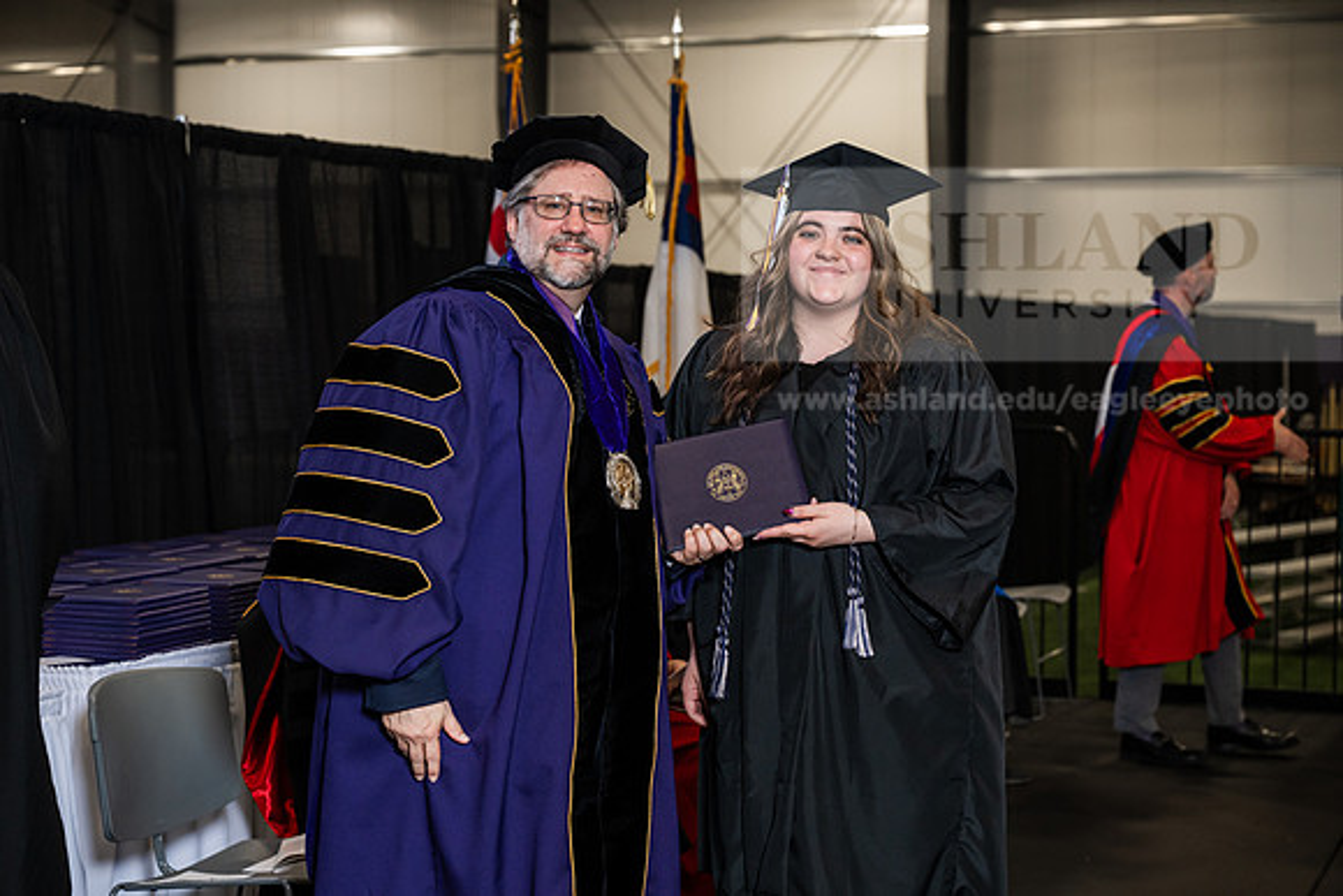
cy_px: 448
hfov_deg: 30.1
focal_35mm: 67
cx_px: 672
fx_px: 2500
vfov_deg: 20.3
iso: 1250
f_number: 4.5
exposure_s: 1/200
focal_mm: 67
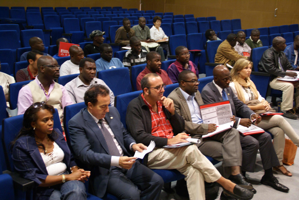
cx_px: 150
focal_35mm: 52
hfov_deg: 37.8
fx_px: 437
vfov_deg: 25.8
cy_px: 100
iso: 400
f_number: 4.5
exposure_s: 1/8
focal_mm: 35
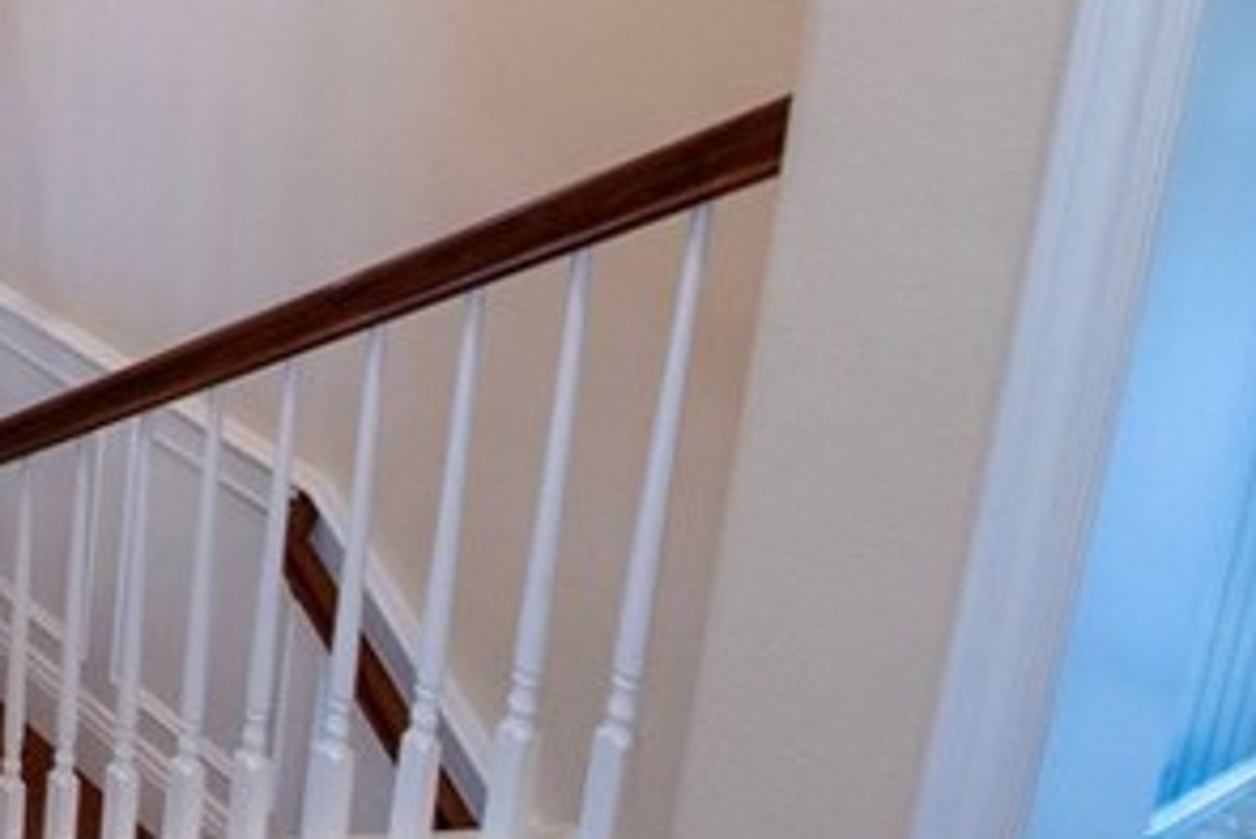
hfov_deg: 30.0
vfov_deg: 24.6
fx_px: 1815
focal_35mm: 52
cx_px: -396
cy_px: -36
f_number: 8
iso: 800
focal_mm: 10
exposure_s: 1/25
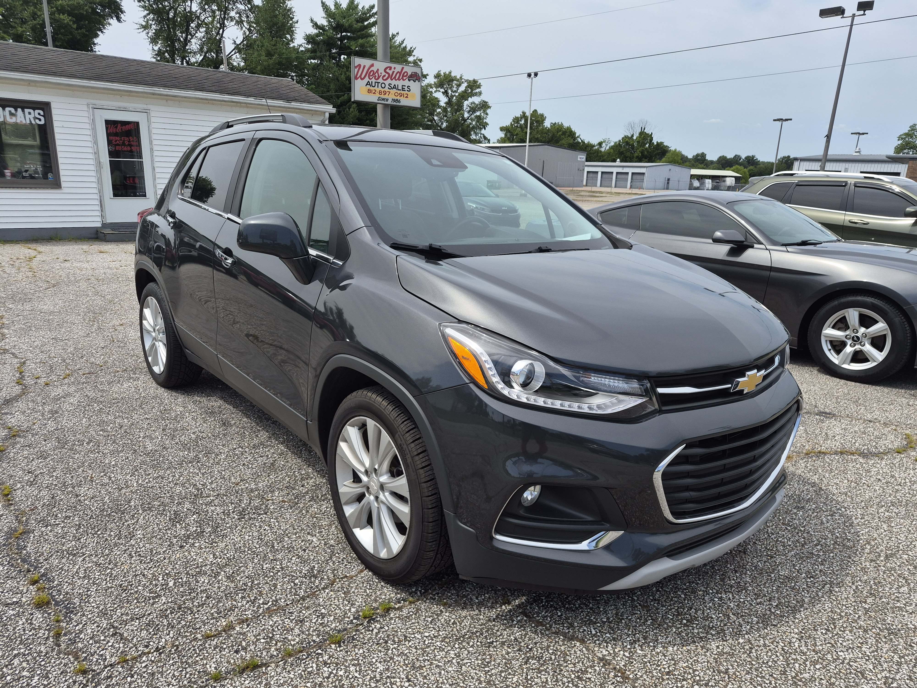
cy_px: 344
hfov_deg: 73.9
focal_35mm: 23
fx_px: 609
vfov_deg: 58.9
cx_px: 458
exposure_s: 1/5088
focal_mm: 5.4
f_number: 1.8
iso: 80
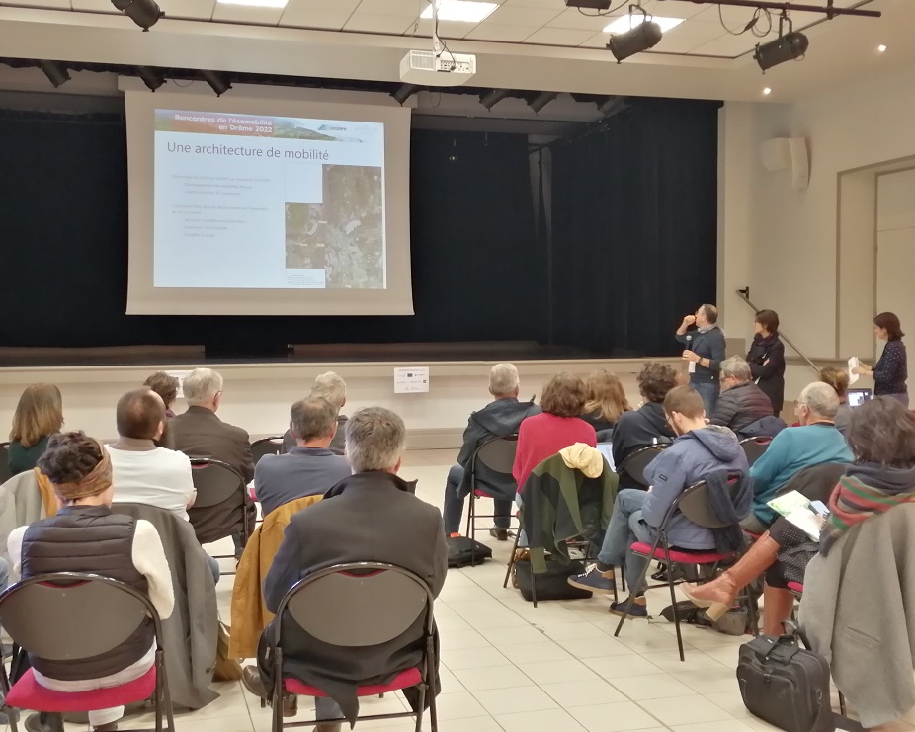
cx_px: 464
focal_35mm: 39
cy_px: 365
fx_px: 1056
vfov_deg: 38.2
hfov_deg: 46.8
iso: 250
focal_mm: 3.62
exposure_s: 1/33.3
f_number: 1.8
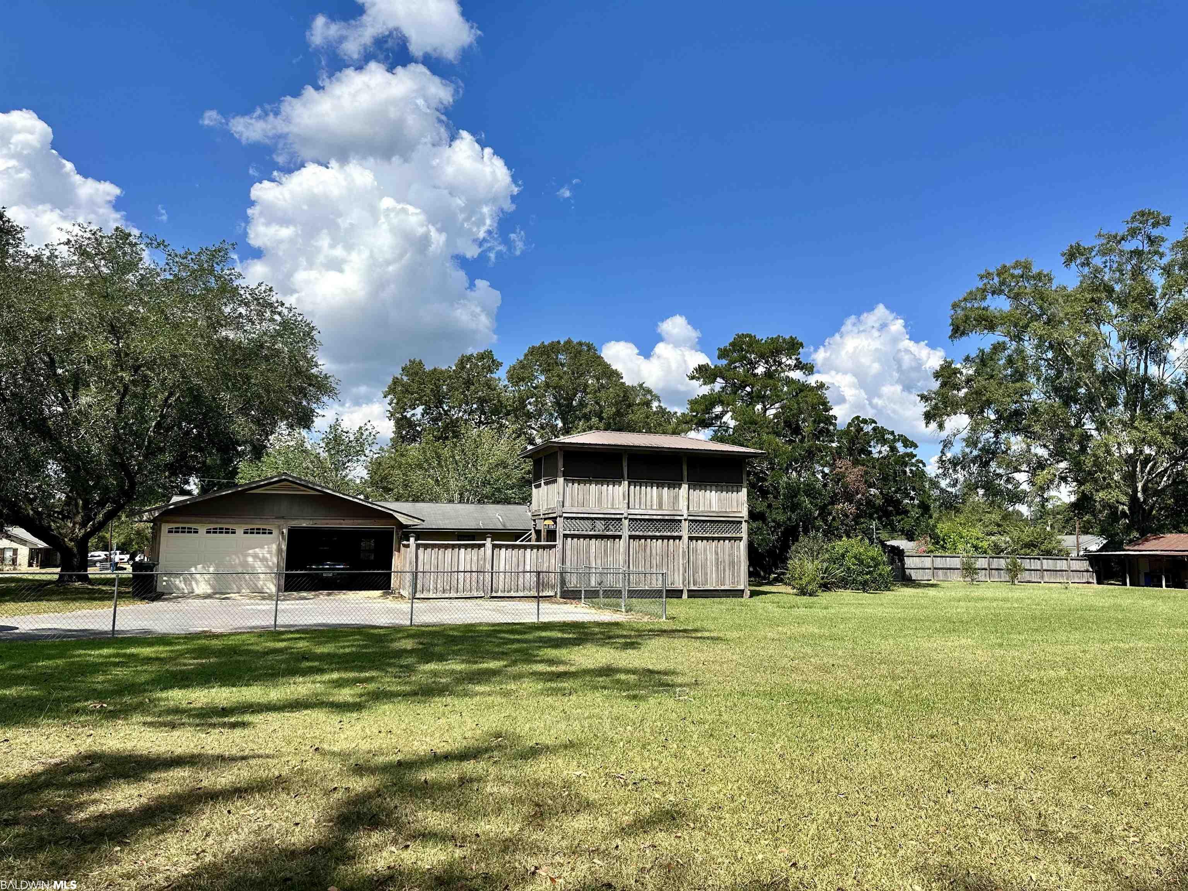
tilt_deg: +5.9
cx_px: 594
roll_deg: -0.5
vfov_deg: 56.8
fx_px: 824
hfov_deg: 71.6
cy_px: 446
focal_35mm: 24
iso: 80
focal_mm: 6.86
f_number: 1.78
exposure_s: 1/5263
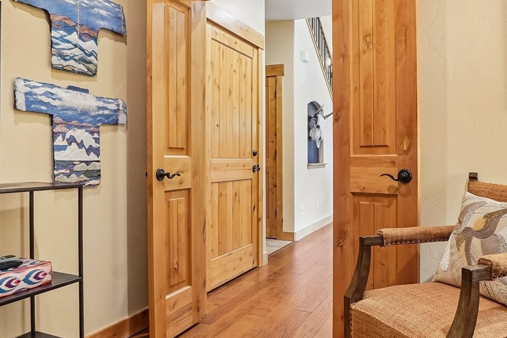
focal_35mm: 27
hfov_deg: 67.2
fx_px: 380
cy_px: 160
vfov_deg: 47.9
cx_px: 280
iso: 400
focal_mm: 10
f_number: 8
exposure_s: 1/3.33
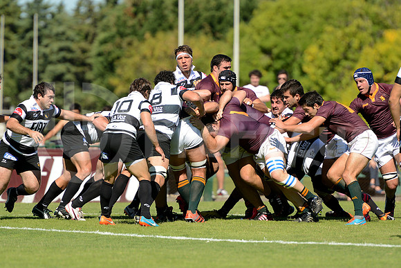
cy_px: 134
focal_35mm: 270
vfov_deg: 5.1
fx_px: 3008
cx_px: 200
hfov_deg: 7.6
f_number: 4
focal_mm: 270
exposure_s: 1/1250
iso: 320
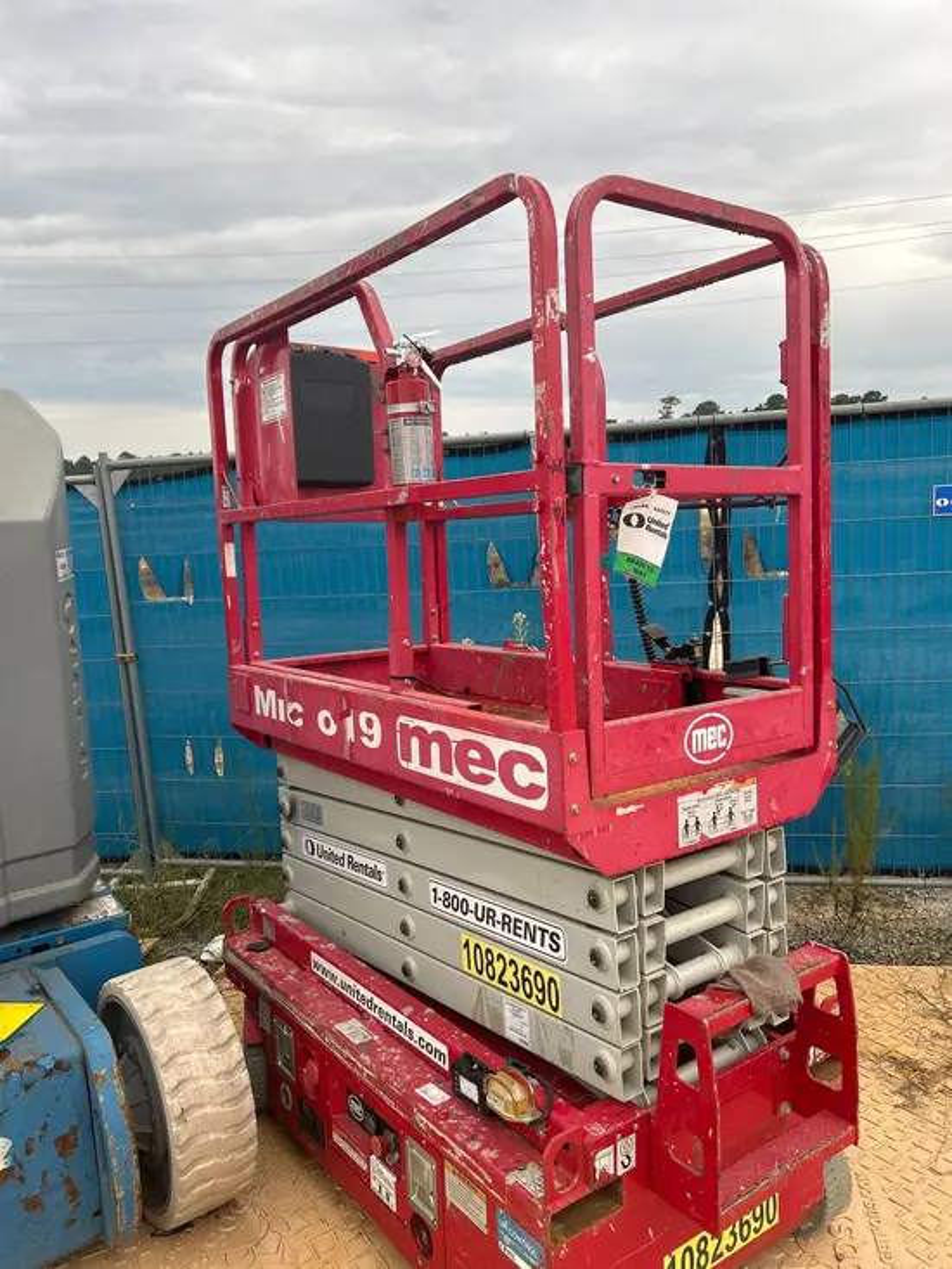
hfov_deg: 53.1
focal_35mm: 26
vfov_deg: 67.3
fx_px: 953
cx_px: 476
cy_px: 634
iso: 32
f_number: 1.5
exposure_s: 1/121
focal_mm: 5.7
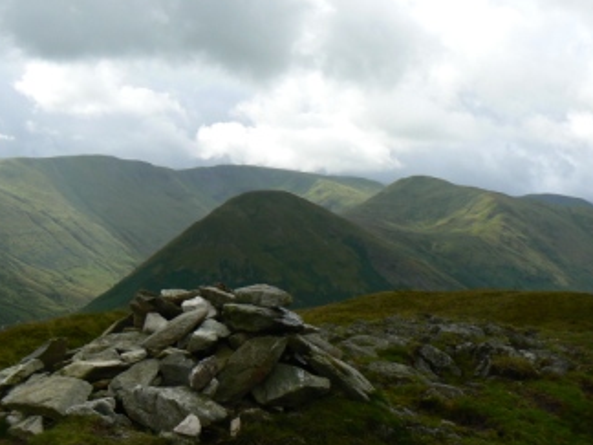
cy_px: 277
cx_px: 254
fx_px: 822
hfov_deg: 39.6
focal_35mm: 48
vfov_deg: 30.2
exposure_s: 1/400
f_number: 6.3
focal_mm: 6
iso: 80
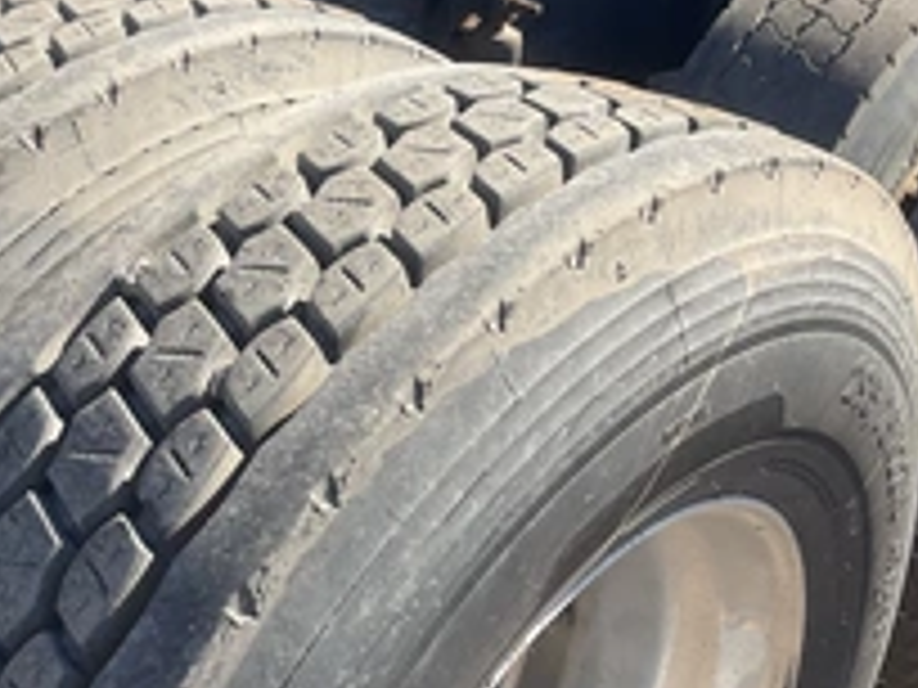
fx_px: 1512
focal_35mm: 57
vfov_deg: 25.6
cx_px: 243
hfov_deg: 33.2
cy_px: 414
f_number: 1.8
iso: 25
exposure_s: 1/519
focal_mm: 3
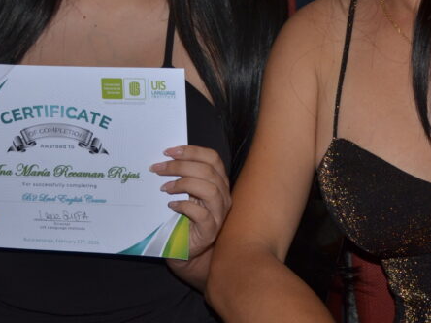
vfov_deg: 12.6
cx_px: 252
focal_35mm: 116
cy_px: 8
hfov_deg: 16.9
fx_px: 1446
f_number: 4.2
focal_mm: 35
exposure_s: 1/60
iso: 400
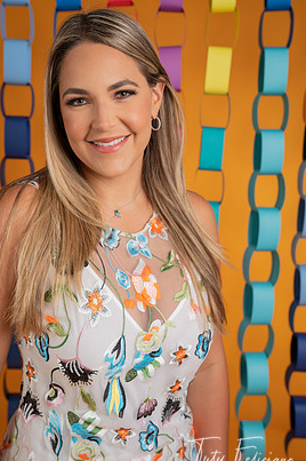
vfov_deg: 35.1
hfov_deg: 23.7
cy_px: 238
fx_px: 728
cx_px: 139
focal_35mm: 57
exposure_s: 1/160
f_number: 4.5
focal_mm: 51
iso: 80
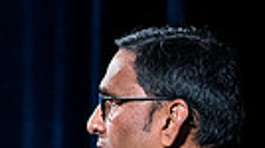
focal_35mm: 1359
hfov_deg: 1.6
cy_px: 299
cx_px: -229
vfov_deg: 0.9
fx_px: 9538
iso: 3200
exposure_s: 1/80
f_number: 3.5
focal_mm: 200
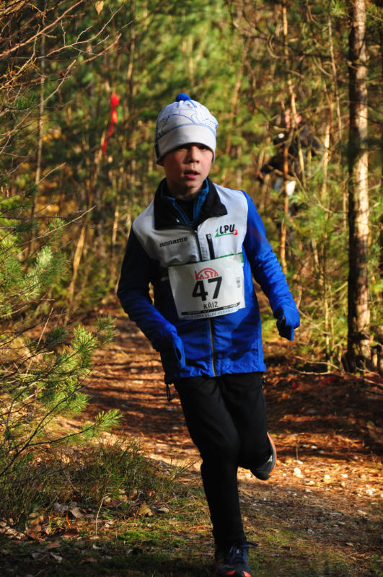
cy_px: 288
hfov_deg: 8.7
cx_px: 192
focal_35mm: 158
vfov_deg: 13.1
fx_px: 2521
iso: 1600
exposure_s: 1/1000
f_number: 5.6
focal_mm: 105
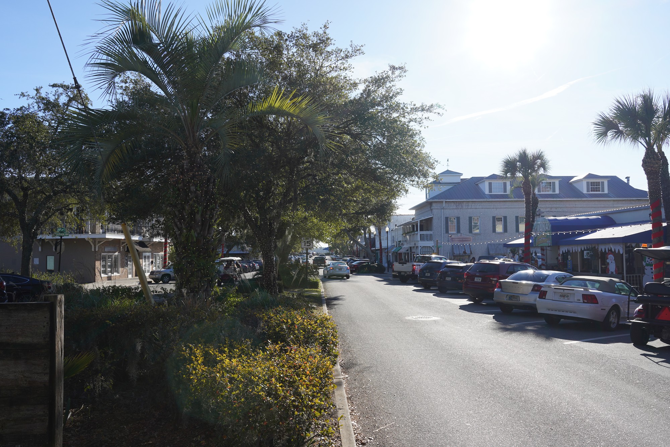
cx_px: 335
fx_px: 558
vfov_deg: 43.6
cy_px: 224
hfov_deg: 61.9
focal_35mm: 30
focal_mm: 30
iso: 100
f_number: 13
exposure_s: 1/100
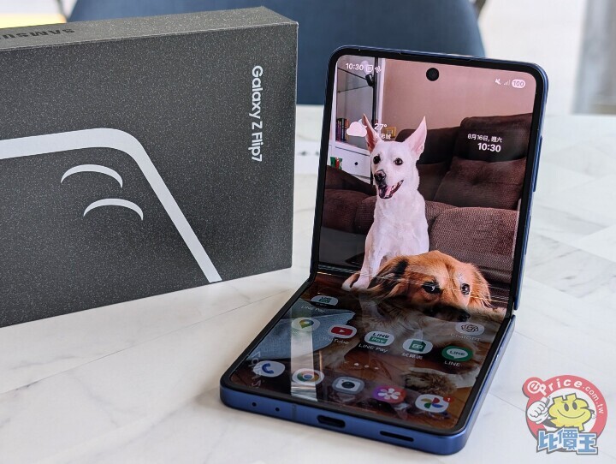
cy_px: 232
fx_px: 873
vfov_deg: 29.7
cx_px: 308
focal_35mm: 49
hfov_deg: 38.9
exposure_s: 1/120
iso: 28
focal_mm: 6.9
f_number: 1.68
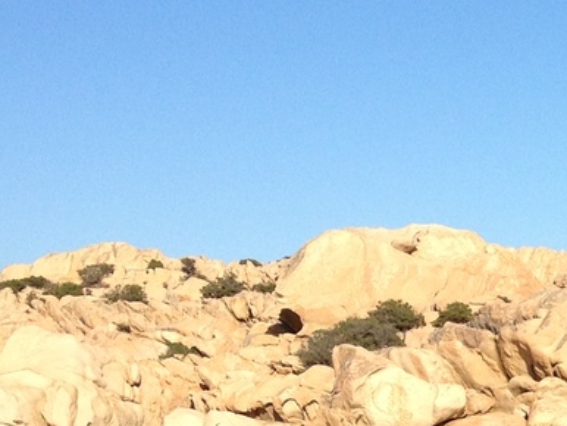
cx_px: 915
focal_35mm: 145
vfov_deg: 10.2
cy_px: 413
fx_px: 2377
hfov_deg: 12.7
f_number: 2.4
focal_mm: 4.28
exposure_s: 1/1783
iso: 64
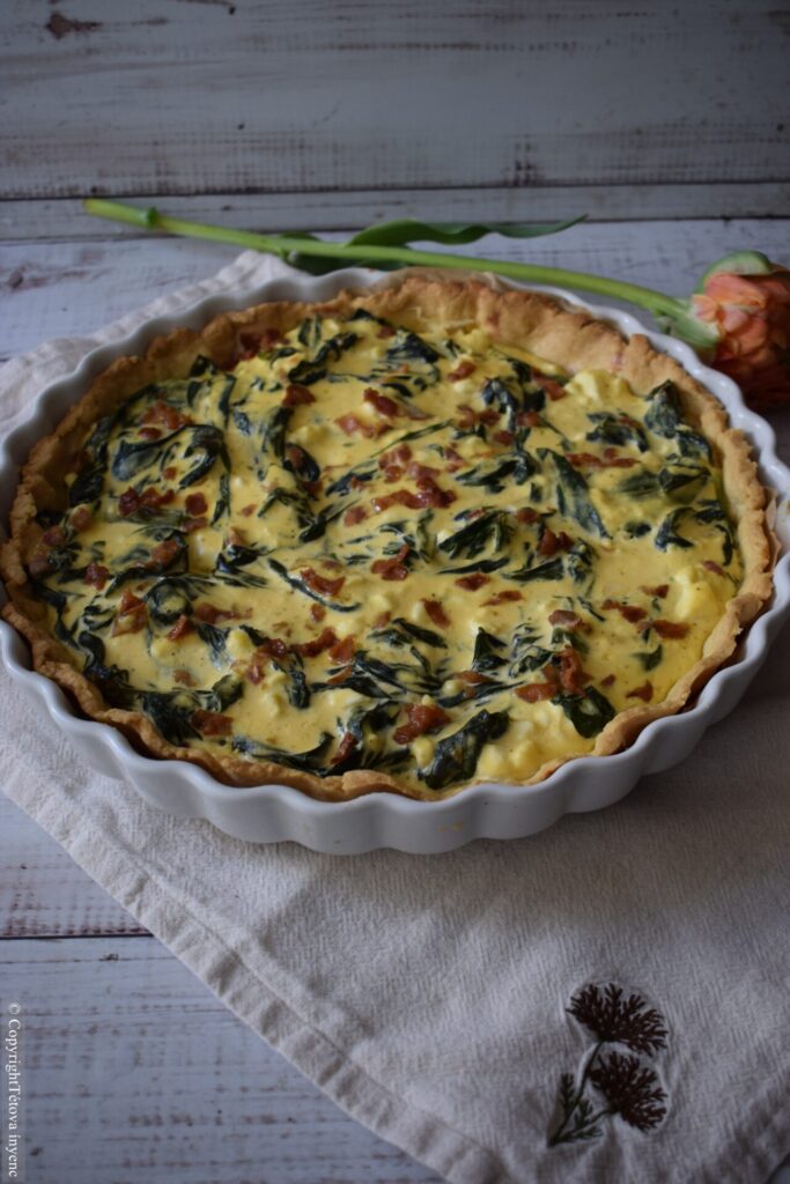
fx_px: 1481
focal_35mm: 45
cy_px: 592
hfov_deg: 29.9
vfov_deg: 43.6
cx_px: 395
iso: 400
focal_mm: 30
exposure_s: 1/80
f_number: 4.5
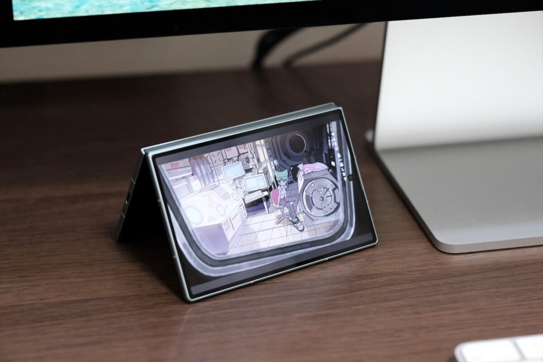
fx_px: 1267
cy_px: 181
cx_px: 272
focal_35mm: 84
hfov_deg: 24.2
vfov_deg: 16.3
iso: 2000
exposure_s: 1/125
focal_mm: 56
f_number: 2.8
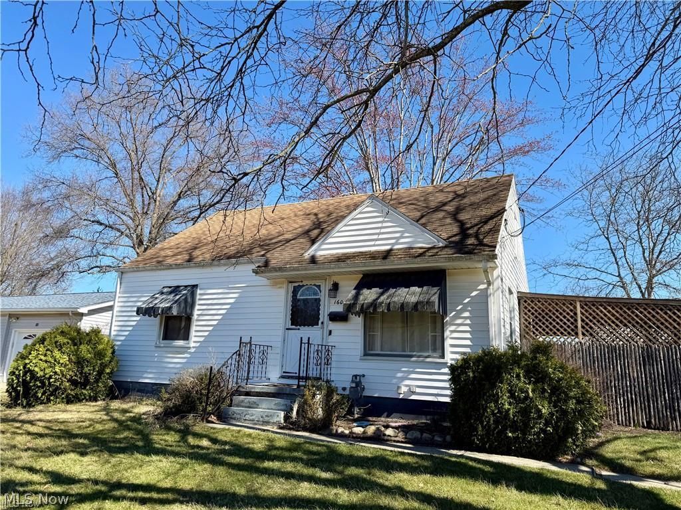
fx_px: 472
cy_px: 255
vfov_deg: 56.8
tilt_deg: +12.6
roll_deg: -2.8
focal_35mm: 24
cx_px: 340
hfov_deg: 71.6
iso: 80
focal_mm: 6.76
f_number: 1.78
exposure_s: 1/2445
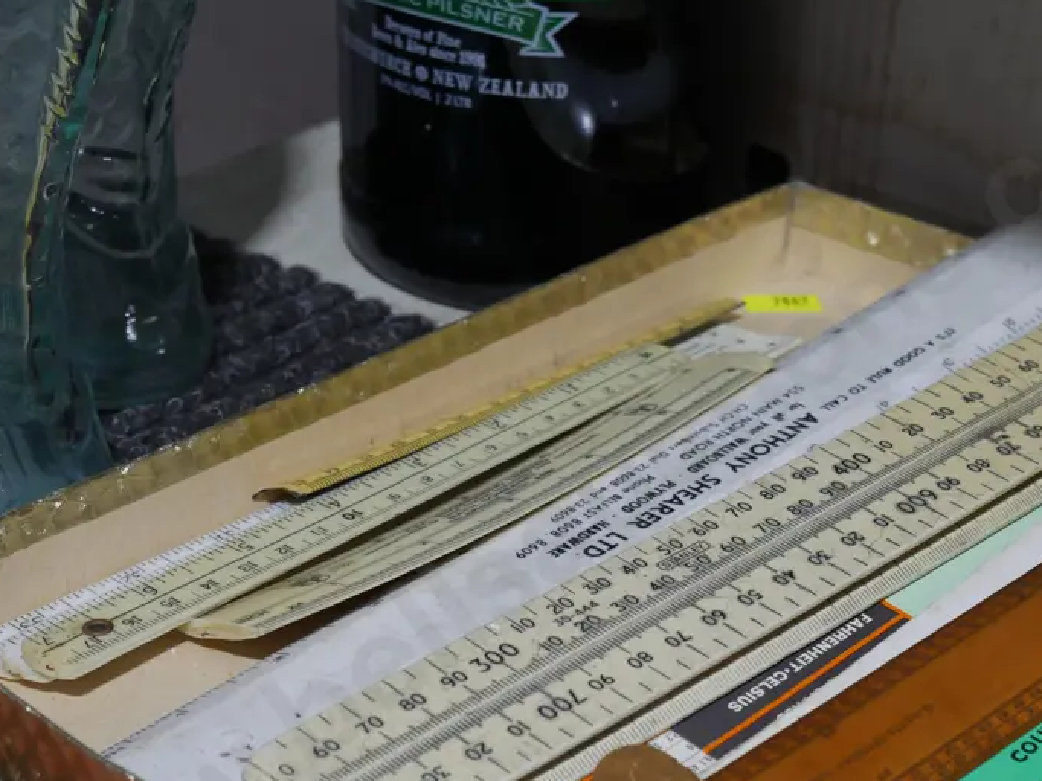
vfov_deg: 17.5
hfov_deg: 23.2
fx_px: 2528
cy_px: 487
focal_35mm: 84
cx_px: 630
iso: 640
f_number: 5.3
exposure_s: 1/60
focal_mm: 28
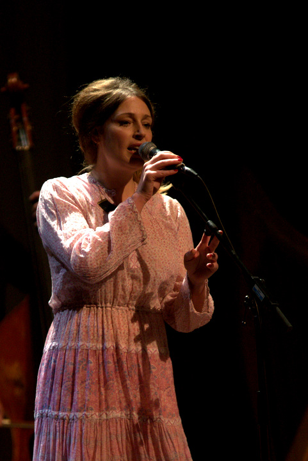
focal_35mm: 300
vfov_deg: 6.9
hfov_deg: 4.6
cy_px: 230
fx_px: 3844
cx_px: 154
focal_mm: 200
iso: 1000
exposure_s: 1/160
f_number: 2.8
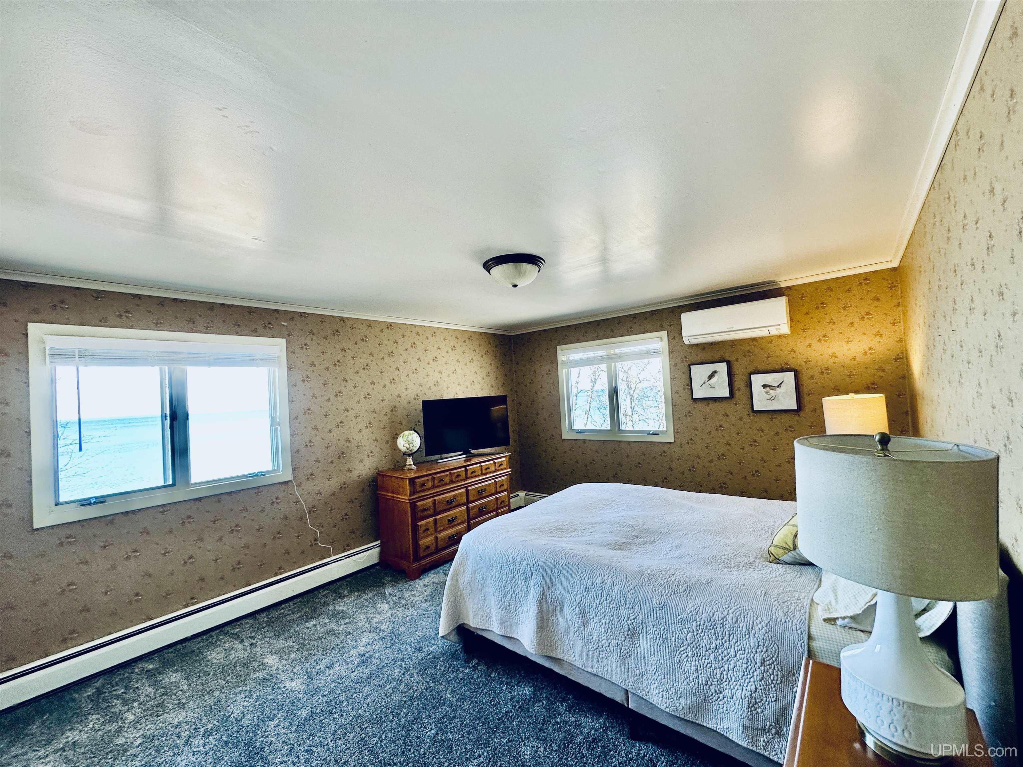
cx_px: 512
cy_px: 384
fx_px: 414
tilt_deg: +2.4
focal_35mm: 14
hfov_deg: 102.1
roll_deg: +2.6
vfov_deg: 85.7
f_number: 2.2
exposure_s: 1/99
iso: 80
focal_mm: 2.22
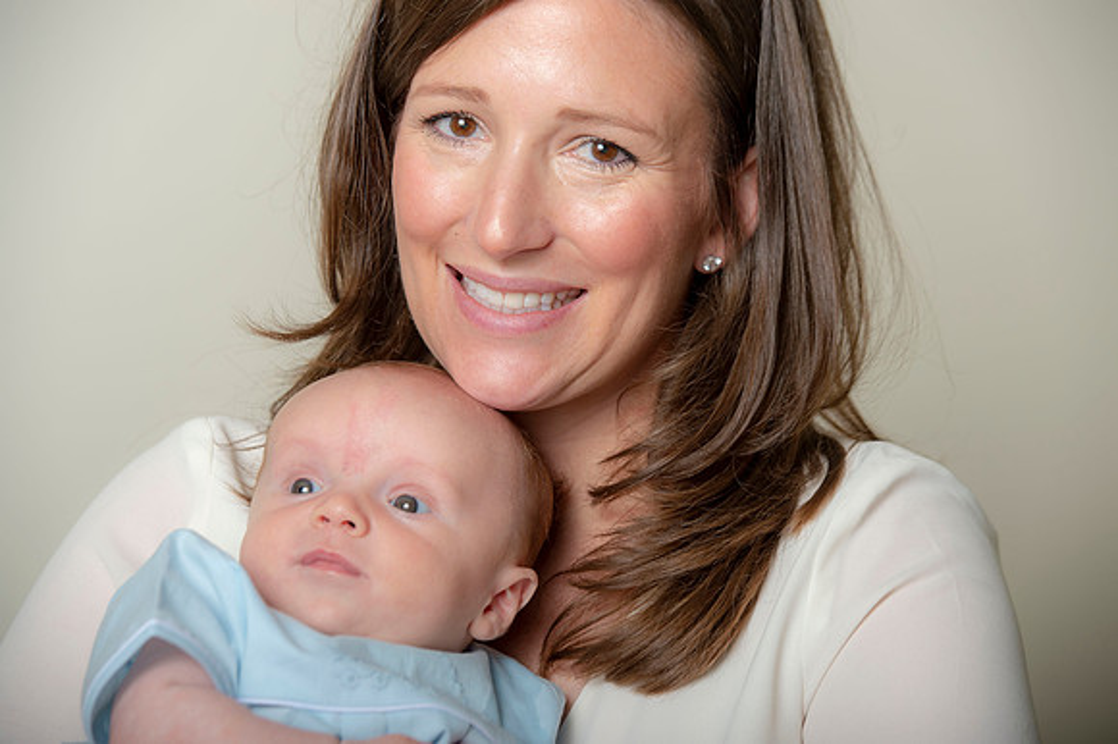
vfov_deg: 9.8
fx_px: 4345
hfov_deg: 14.7
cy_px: 372
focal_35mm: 140
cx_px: 559
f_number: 5.6
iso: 250
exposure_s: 1/200
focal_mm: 140
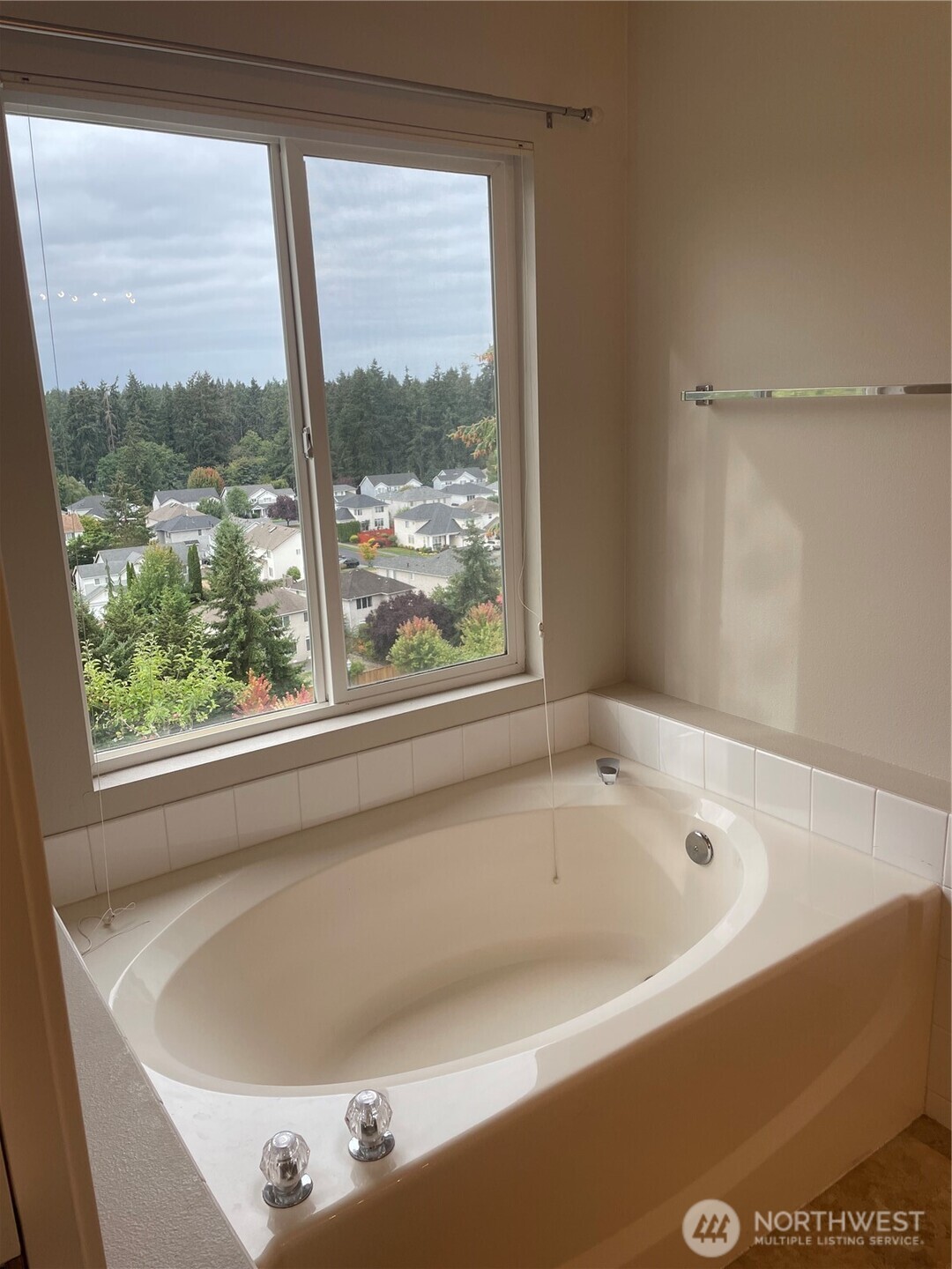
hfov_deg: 53.1
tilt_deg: -12.5
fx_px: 953
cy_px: 634
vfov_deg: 67.3
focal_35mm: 26
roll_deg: +2.4
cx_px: 476
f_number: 1.6
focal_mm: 4.2
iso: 32
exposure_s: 1/305
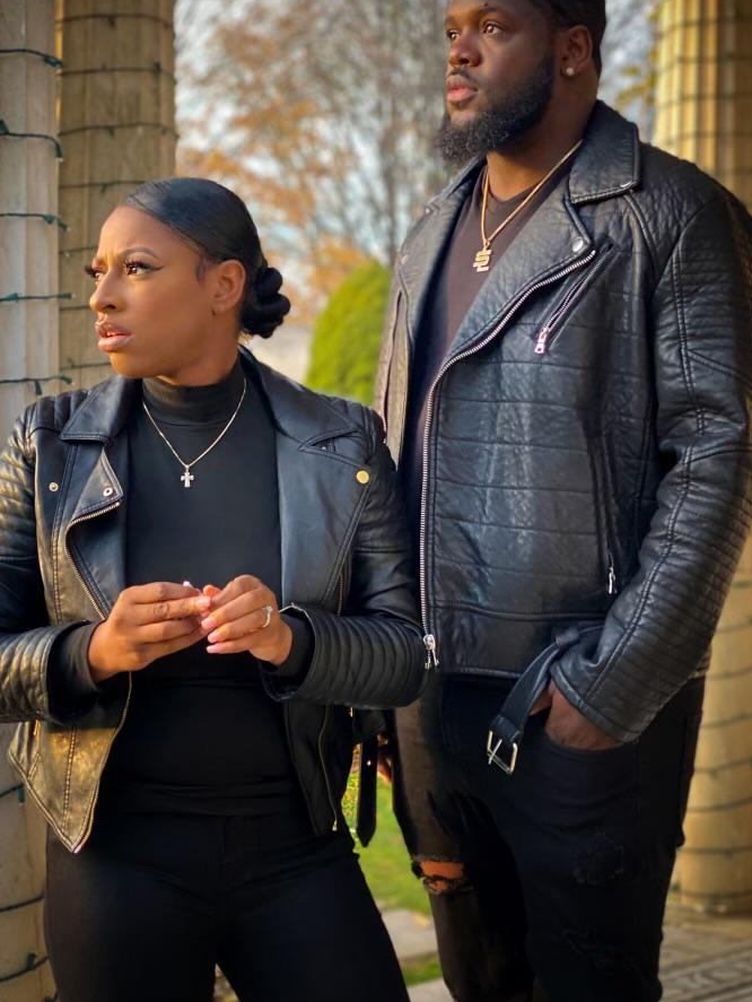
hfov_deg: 24.4
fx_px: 1737
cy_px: 455
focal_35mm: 60
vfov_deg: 32.2
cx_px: 370
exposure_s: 1/120
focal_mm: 6
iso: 160
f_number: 2
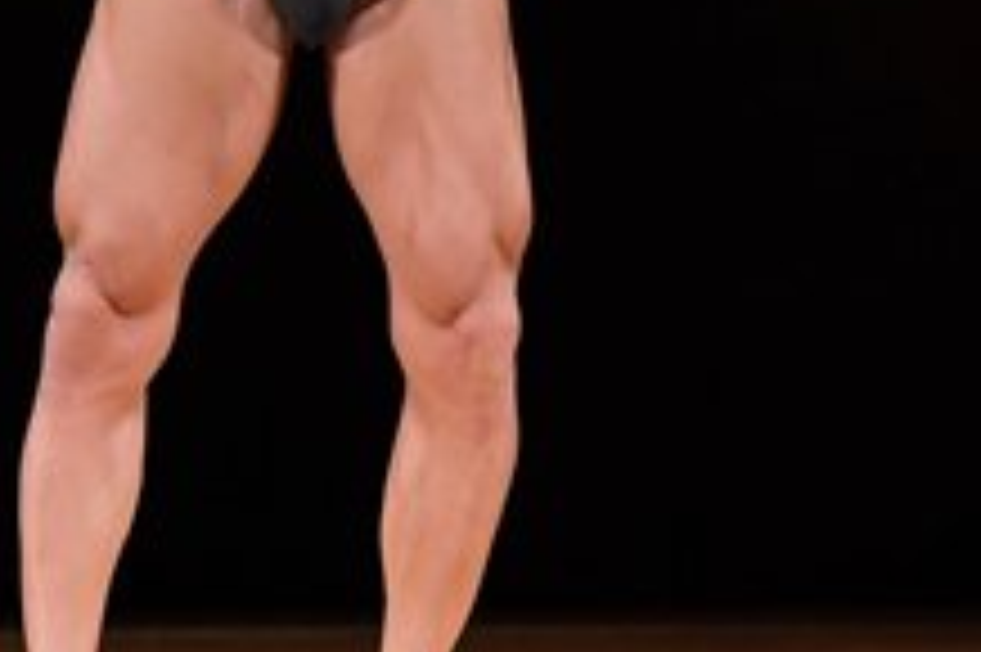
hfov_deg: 2.4
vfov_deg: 1.6
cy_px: -54
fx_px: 23280
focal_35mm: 855
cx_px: 146
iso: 4000
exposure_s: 1/400
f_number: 5.6
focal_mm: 160
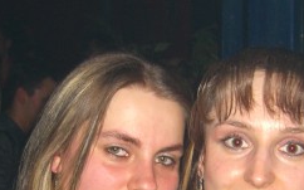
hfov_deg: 20.8
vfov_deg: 12.8
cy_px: 223
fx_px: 828
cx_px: 149
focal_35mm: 100
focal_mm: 7.9
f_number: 2.8
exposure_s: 1/60
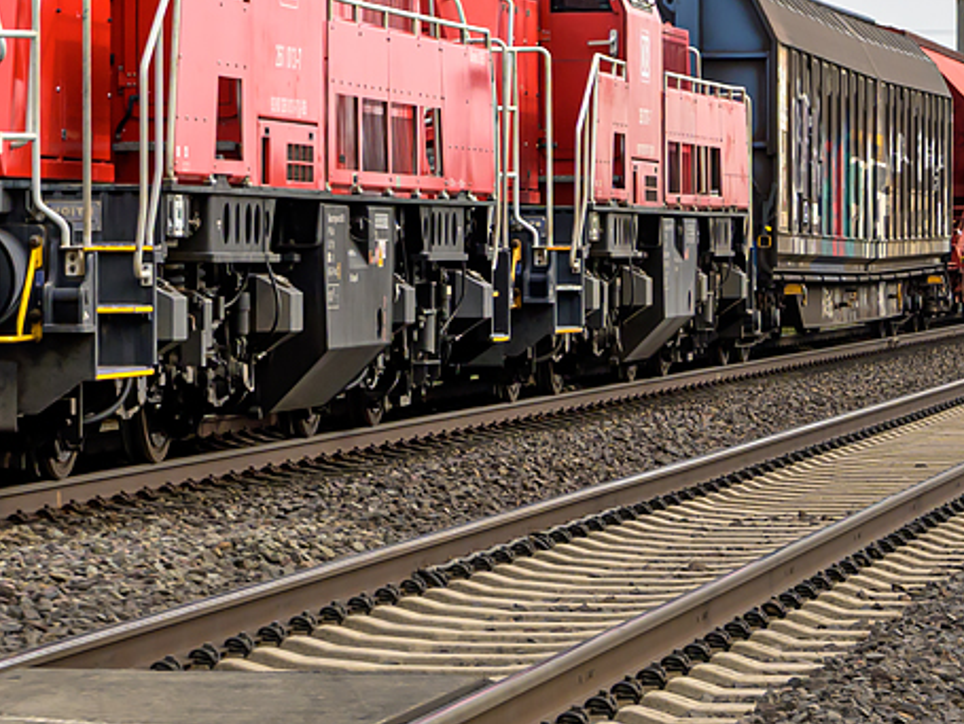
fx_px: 5295
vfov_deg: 7.8
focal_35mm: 190
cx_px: 106
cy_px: 191
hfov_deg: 10.4
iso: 200
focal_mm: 50
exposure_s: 1/250
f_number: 8
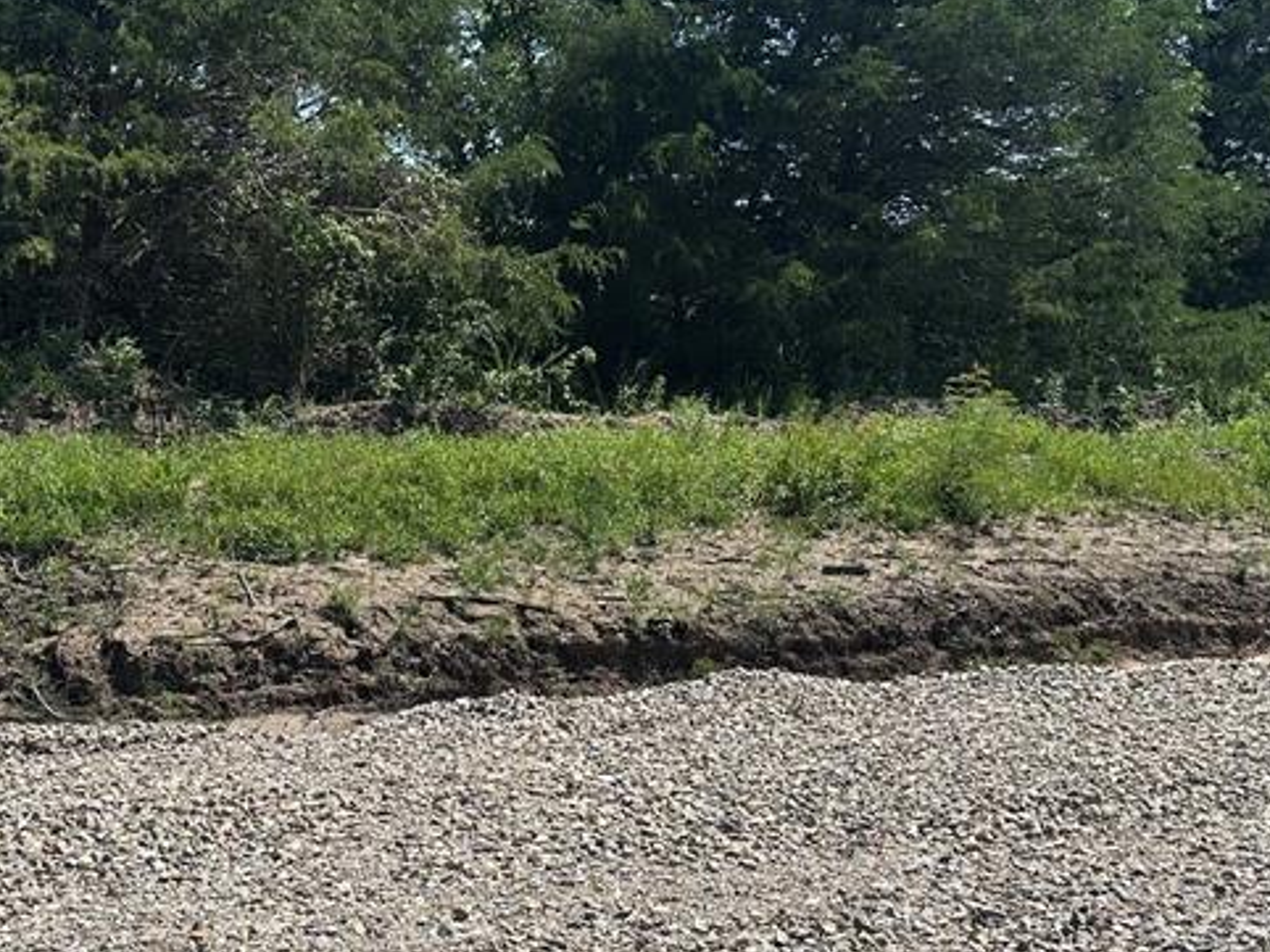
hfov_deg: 37.2
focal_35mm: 51
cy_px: 322
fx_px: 1870
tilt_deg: -1.2
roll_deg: +0.6
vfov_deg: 28.4
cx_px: 461
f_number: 1.78
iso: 80
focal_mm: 6.86
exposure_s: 1/3861
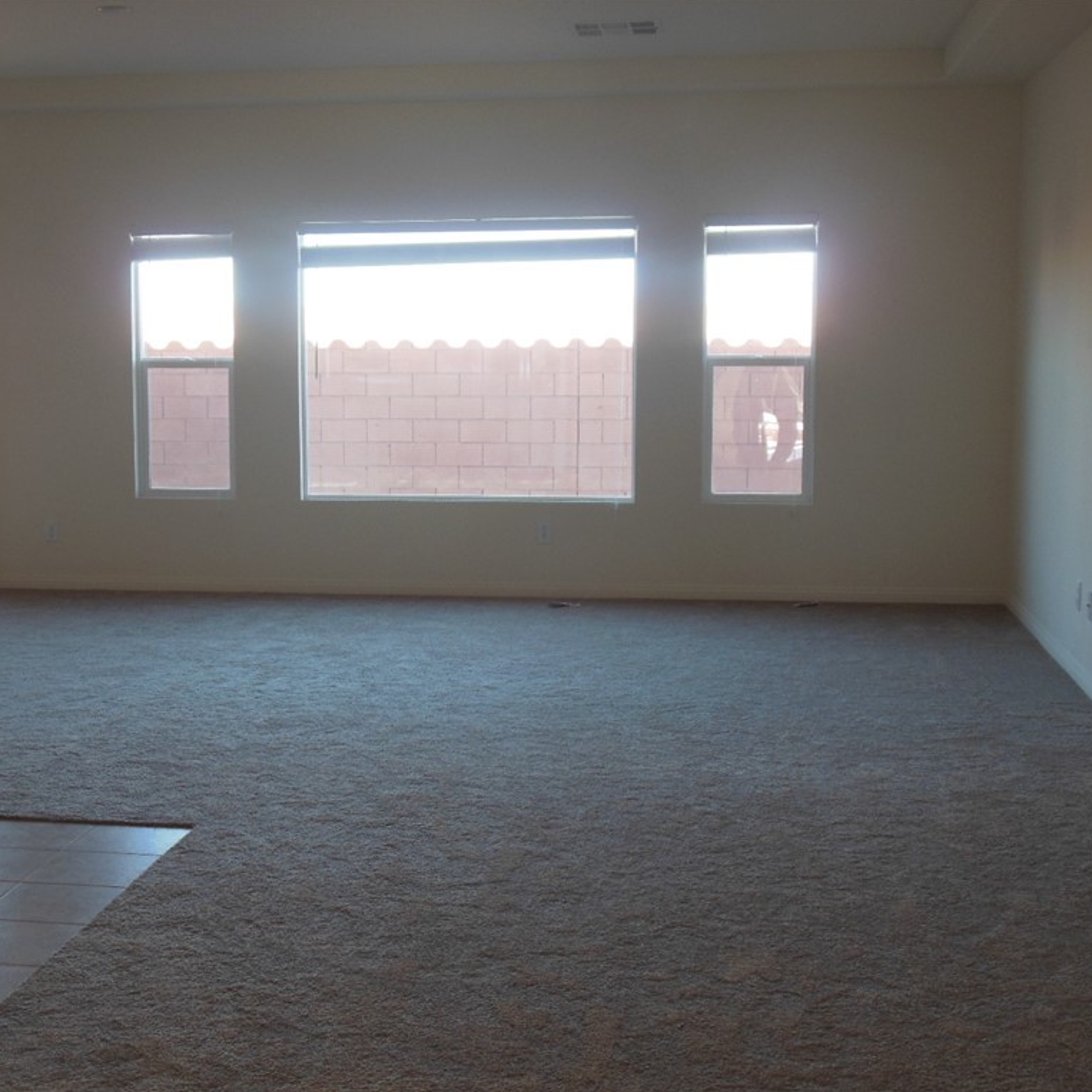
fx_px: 1820
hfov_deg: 33.3
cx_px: 422
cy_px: 545
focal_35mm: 51
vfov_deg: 33.4
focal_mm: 7.7
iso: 125
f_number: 3.8
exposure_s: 1/40
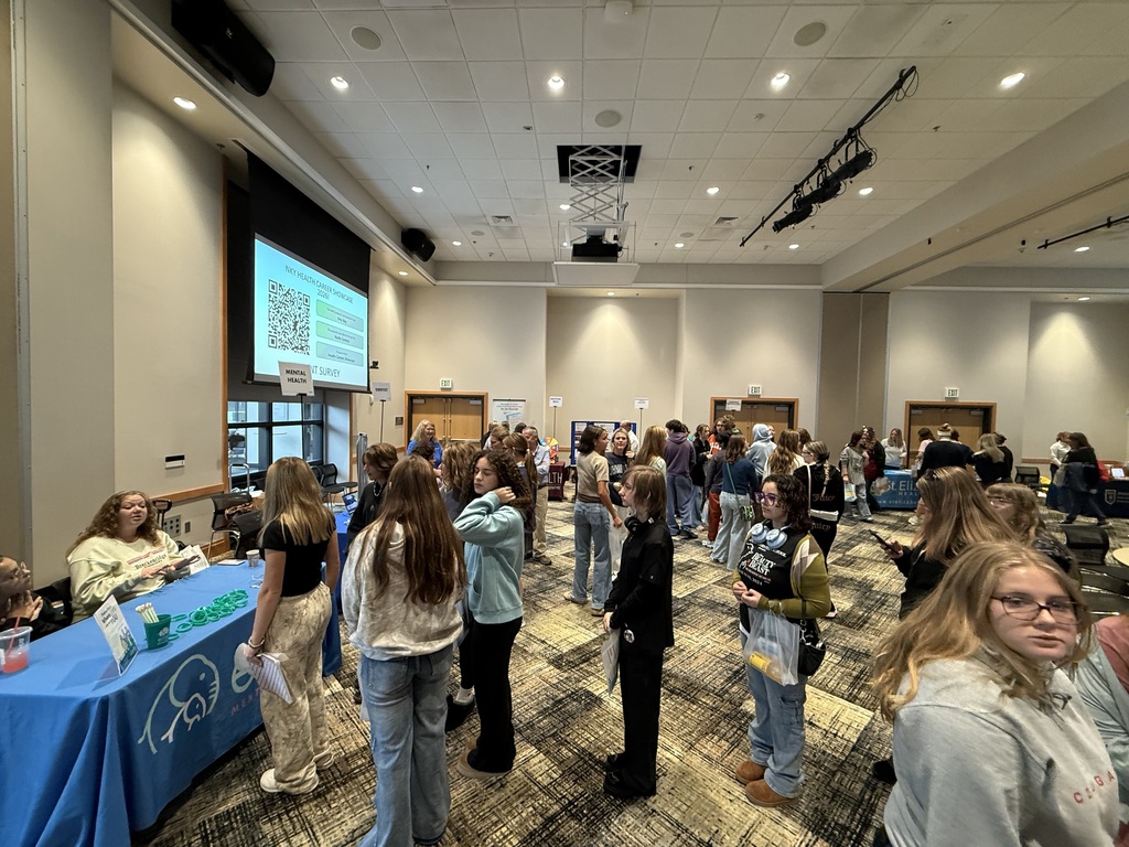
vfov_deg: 85.7
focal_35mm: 14
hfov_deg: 102.1
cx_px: 564
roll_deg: -1.4
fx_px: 457
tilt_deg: -3.2
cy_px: 424
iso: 320
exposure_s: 1/60
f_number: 2.2
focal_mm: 2.22
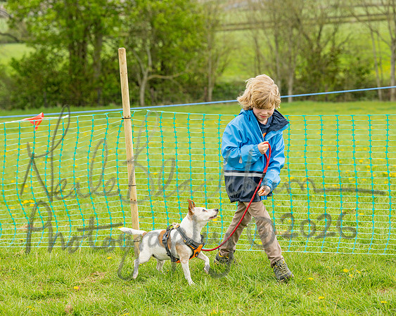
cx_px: 200
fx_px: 1122
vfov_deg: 16.1
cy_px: 158
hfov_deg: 20.0
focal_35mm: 96
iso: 400
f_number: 4
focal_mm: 85
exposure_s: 1/1600
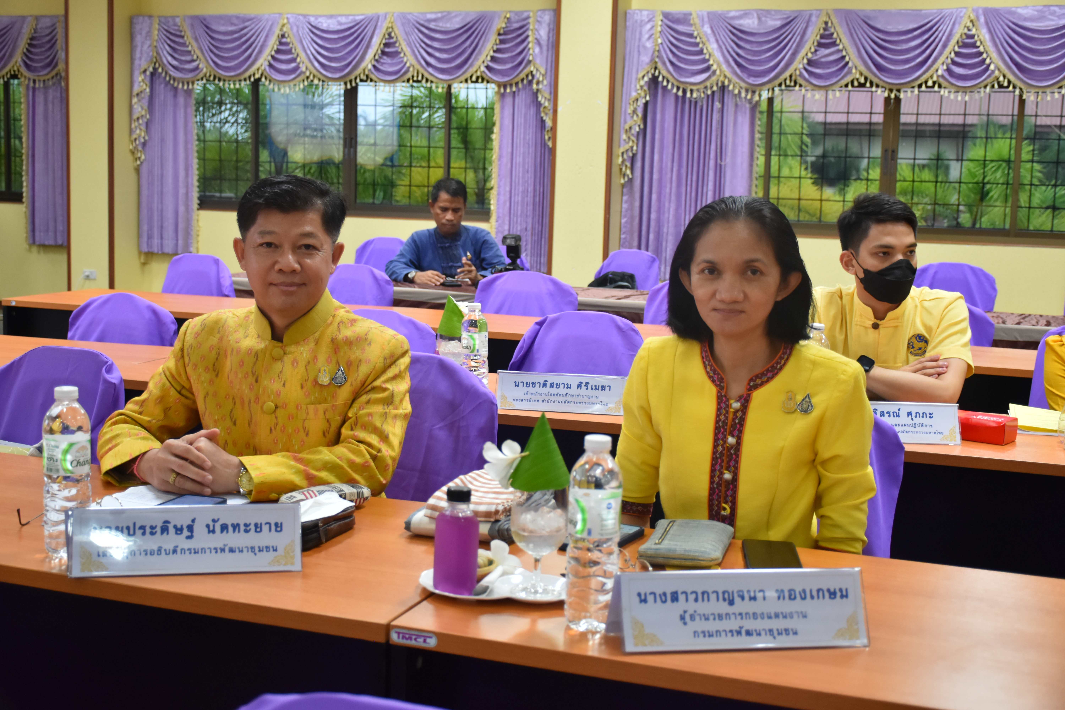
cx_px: 532
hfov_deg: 41.1
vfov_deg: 28.1
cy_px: 355
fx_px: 1420
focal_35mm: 48
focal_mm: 32
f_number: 4
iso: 1000
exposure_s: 1/60
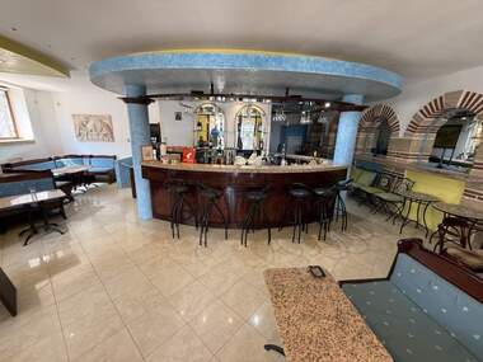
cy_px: 181
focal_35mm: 14
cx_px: 242
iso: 250
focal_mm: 2.22
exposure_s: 1/100
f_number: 2.2
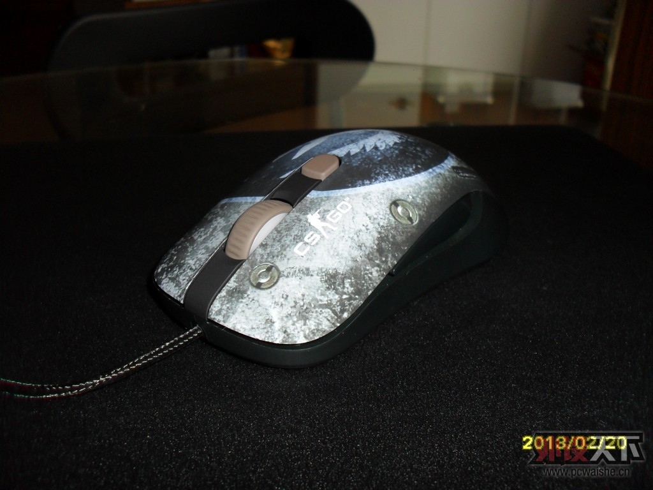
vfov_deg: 40.7
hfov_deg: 52.6
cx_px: 326
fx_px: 660
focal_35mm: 35
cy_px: 245
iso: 200
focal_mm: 6.3
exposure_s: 1/45
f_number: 3.2
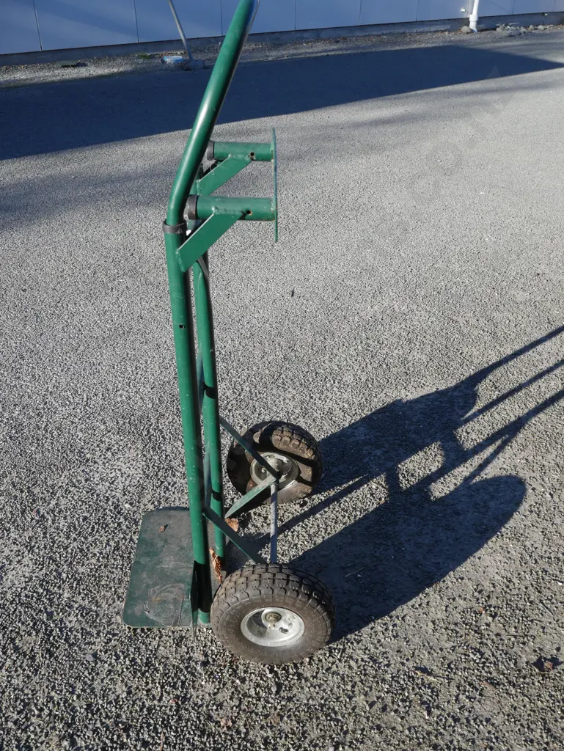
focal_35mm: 28
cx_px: 282
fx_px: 608
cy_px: 376
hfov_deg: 49.8
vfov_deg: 63.4
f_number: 6.3
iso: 200
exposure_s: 1/320
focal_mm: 14
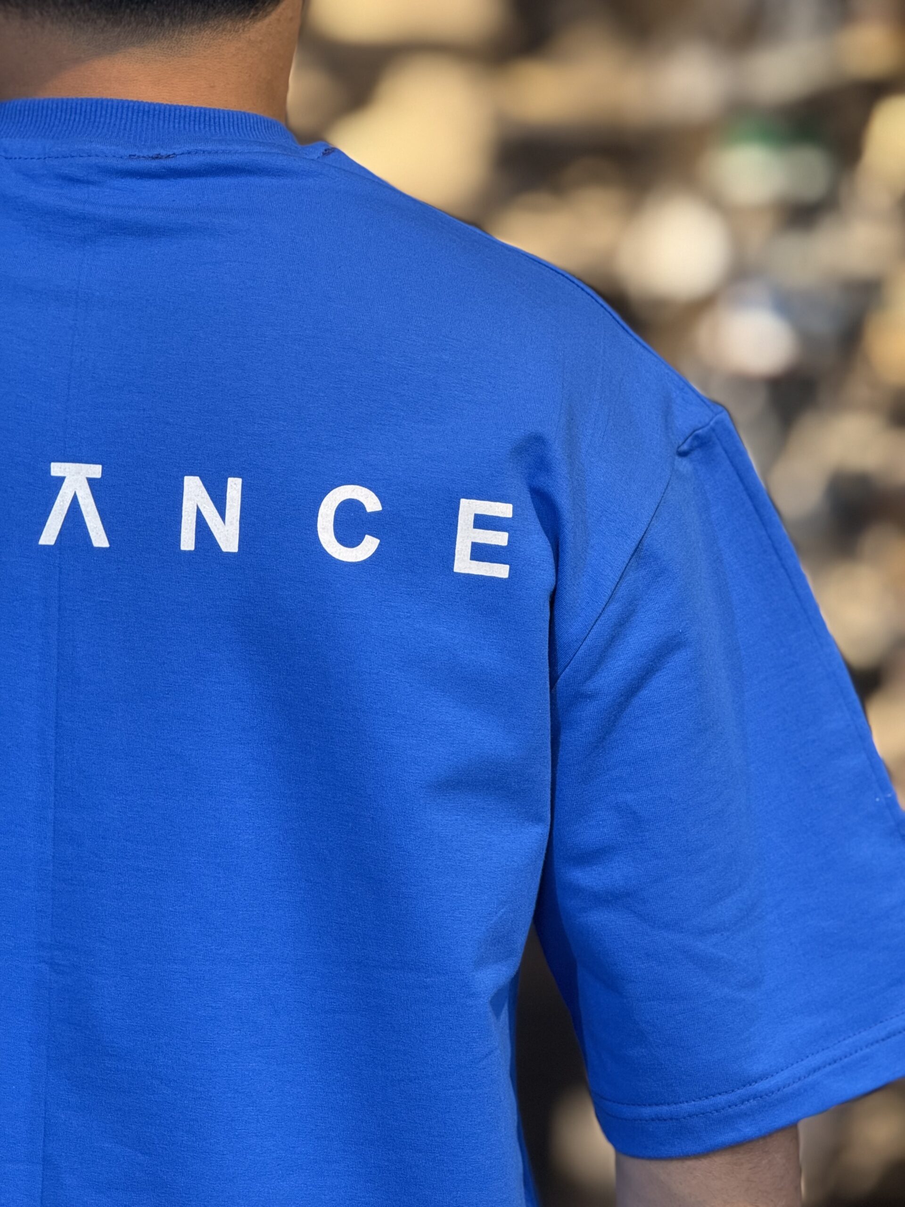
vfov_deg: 16.4
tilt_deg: -4.4
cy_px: 604
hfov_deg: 12.3
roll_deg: -2.1
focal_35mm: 120
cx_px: 452
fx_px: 4183
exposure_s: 1/100
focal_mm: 15.66
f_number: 2.8
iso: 250
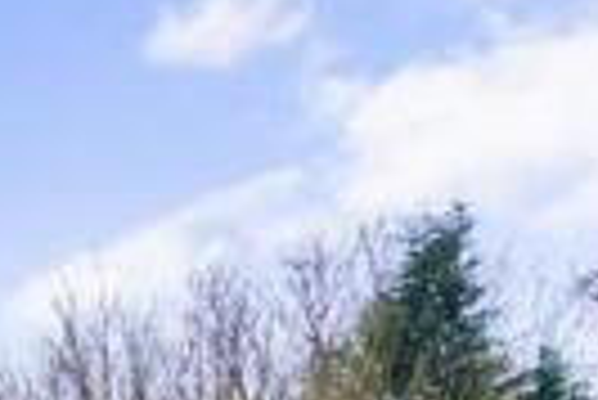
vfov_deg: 15.2
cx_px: -418
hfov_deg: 20.8
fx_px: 1231
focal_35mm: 74
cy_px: 780
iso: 200
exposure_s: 1/20
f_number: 4
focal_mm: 10
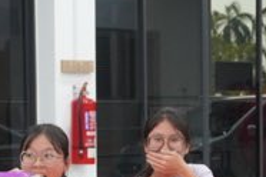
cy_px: 198
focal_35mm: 147
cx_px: 223
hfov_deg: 13.9
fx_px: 1086
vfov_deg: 9.2
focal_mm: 38
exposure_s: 1/160
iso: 6400
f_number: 5.6
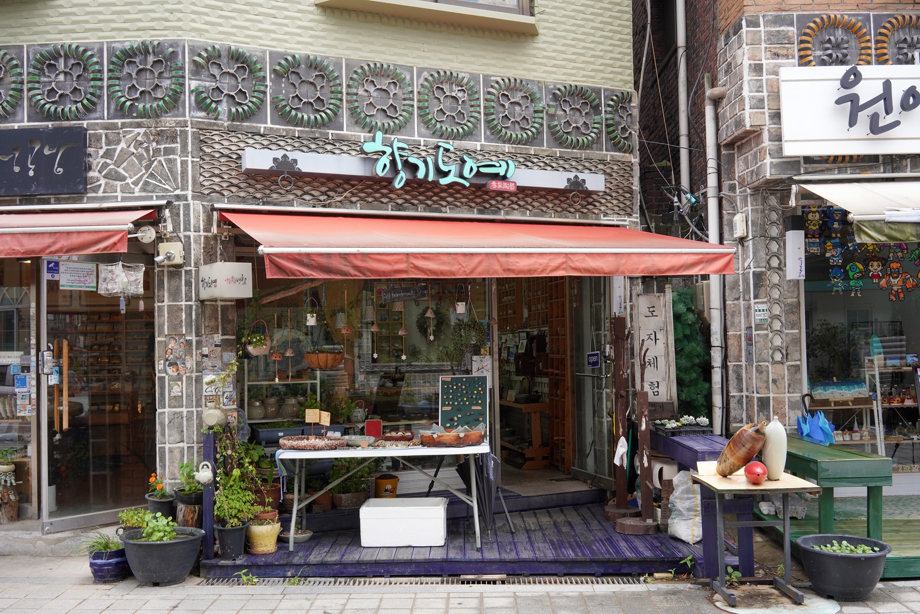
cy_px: 307
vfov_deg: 37.9
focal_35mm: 35
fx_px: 895
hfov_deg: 54.4
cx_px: 460
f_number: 10
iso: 400
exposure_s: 1/125
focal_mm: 35
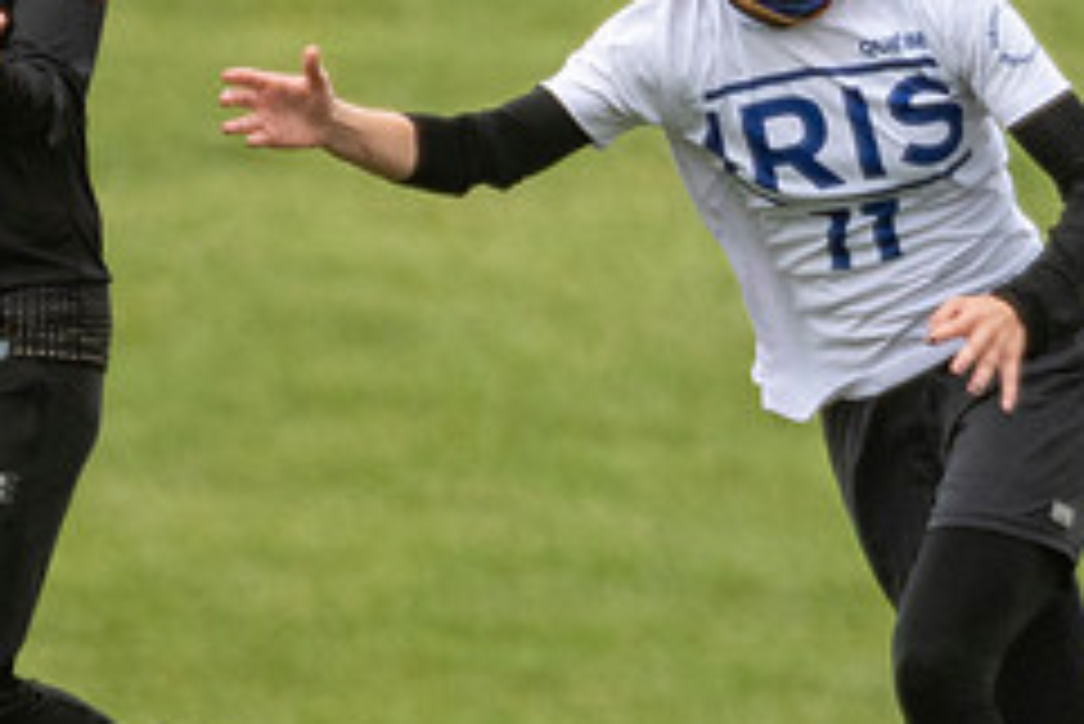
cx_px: 284
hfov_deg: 0.7
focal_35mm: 2803
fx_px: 84449
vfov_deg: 0.5
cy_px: 388
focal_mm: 400
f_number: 4
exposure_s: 1/1250
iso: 560
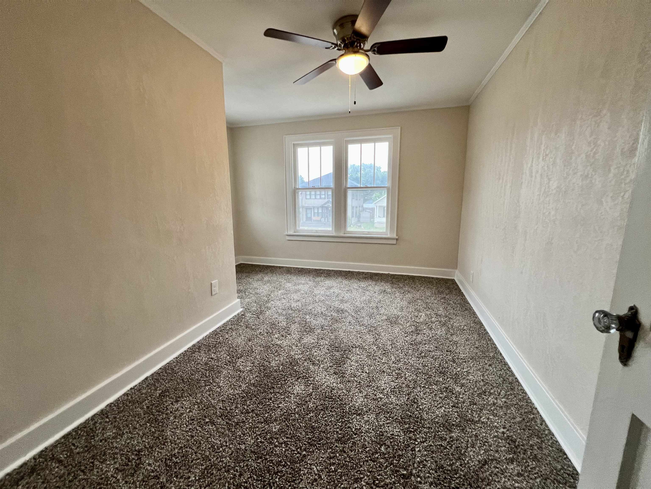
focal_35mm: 13
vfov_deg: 89.9
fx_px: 244
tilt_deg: -9.9
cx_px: 326
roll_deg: +0.8
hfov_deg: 106.2
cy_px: 244
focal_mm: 1.57
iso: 200
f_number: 1.8
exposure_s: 1/99
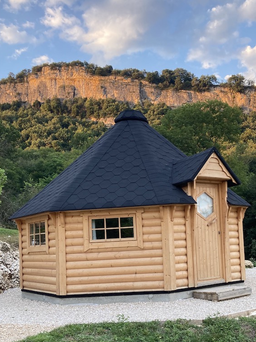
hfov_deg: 35.6
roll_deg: +2.5
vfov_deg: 46.4
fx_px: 394
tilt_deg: +4.7
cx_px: 169
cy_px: 215
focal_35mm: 40
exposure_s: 1/121
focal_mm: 3.99
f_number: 1.8
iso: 40
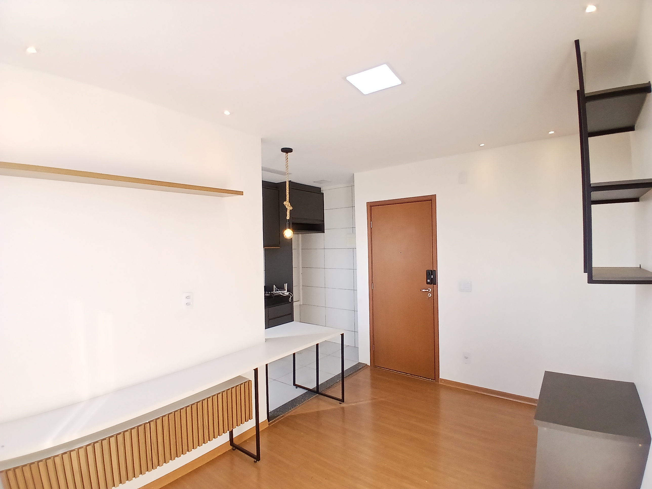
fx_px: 320
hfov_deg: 91.0
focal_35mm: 17
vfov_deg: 74.7
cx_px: 326
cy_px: 244
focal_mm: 1.4
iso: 64
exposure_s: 1/100
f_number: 2.2
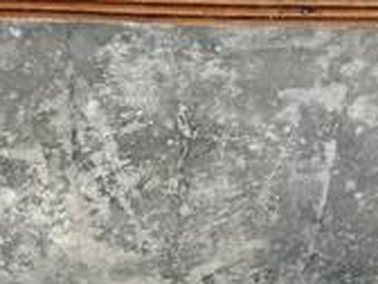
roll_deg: -2.8
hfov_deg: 25.7
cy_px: 286
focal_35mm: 76
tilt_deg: -22.7
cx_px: 201
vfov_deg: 18.8
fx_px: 830
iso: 100
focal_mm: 6.76
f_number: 1.78
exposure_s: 1/1949
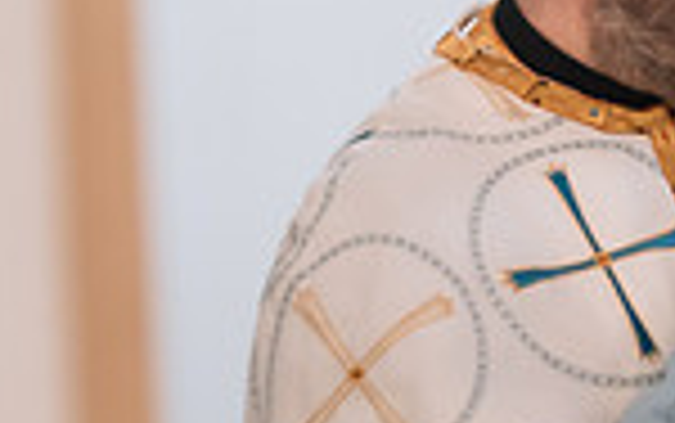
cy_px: 201
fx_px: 3664
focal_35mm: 199
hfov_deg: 10.2
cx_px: 1041
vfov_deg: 6.6
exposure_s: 1/125
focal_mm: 45
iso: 800
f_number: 2.8
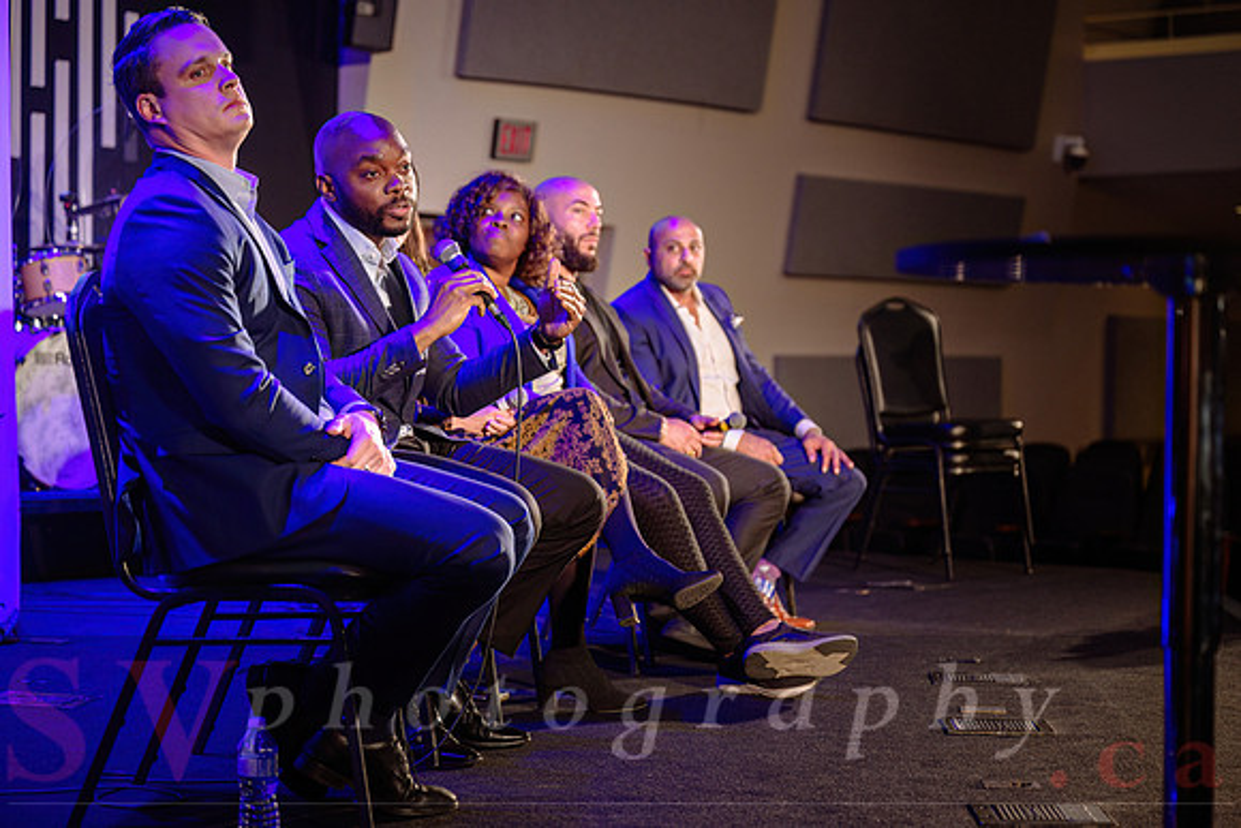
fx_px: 2414
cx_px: 620
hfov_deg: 28.8
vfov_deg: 19.5
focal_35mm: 70
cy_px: 414
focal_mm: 70
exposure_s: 1/125
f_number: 2.8
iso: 1250
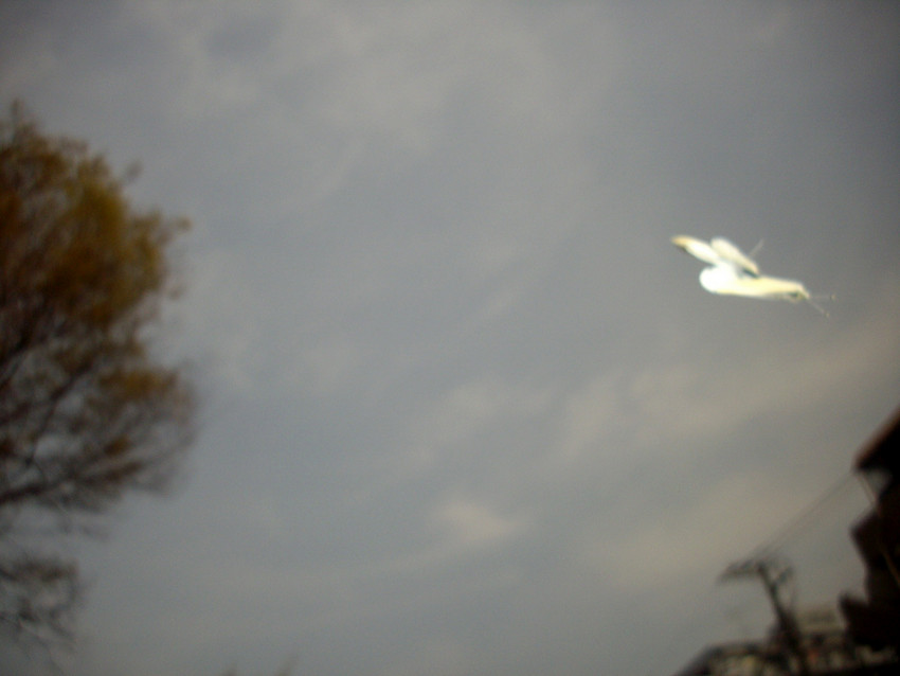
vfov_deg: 38.7
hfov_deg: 50.1
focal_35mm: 37
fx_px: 962
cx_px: 450
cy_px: 338
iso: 80
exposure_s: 1/640
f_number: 5.6
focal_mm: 6.2
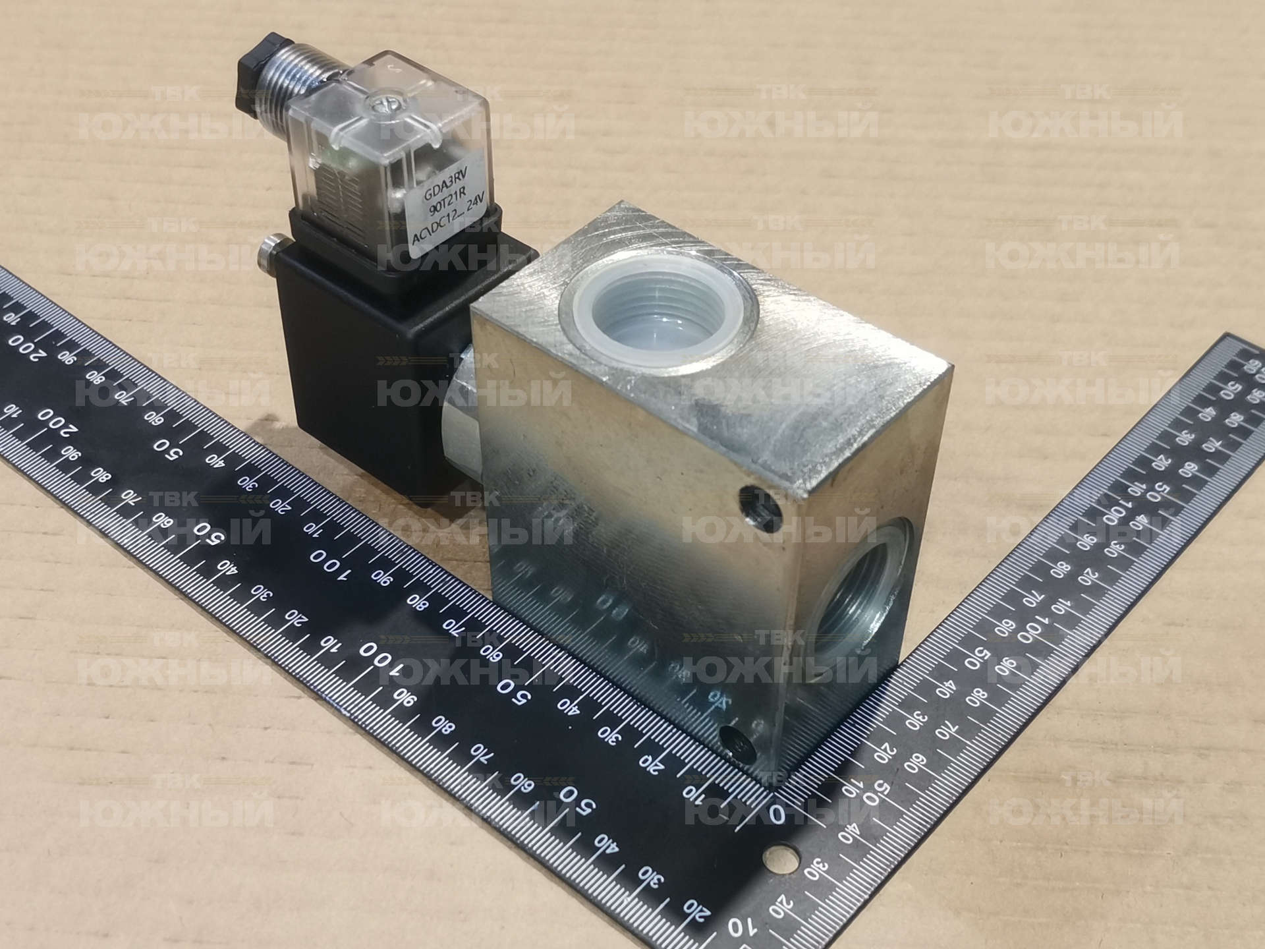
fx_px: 950
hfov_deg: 67.3
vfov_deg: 53.1
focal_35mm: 26
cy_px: 474
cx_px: 632
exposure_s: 1/100
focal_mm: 4.66
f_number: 1.4
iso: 250
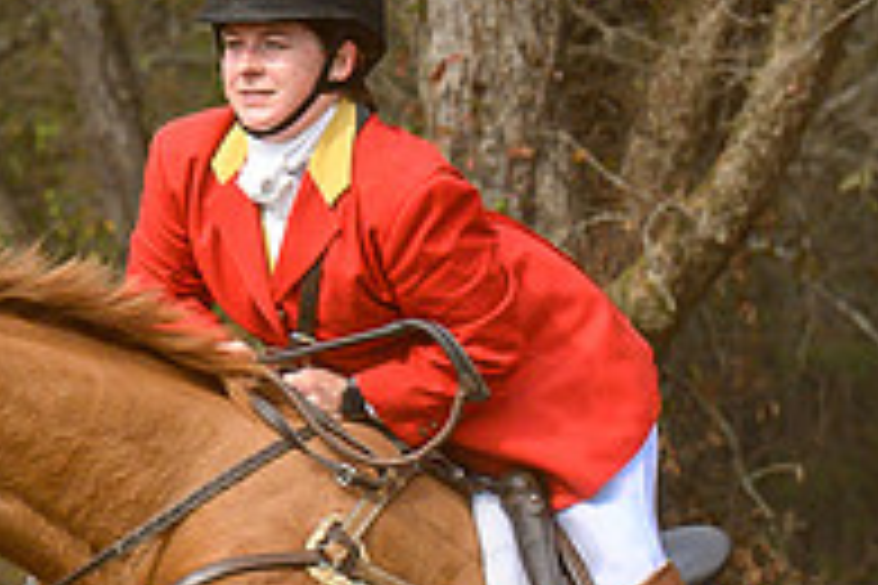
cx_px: -742
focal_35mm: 874
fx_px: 21314
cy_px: 708
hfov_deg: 2.4
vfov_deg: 1.6
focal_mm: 115
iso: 400
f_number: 6.3
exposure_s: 1/500
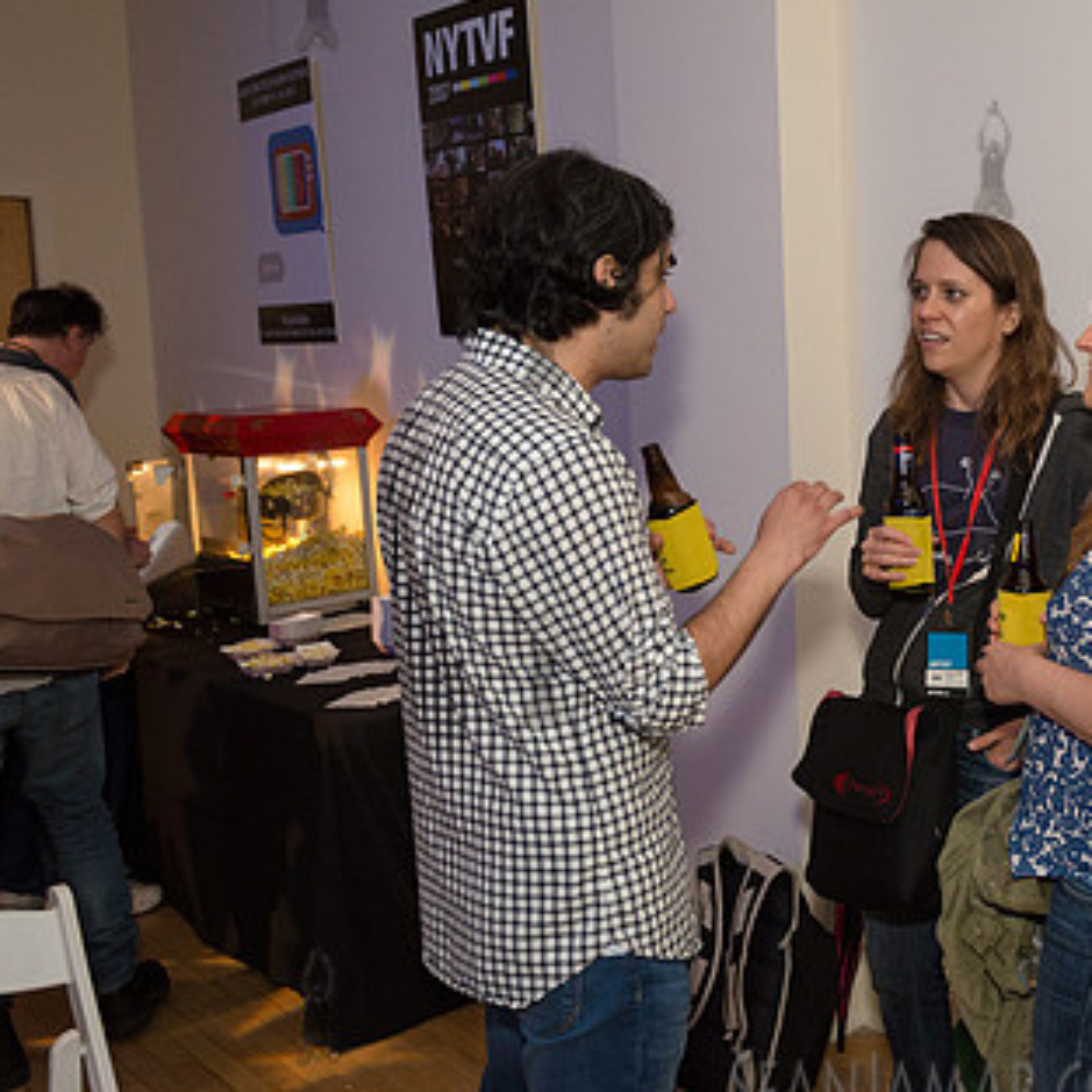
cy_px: 497
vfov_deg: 40.9
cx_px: 991
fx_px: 1463
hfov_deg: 38.1
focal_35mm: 41
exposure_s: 1/500
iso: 2500
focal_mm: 26
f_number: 4
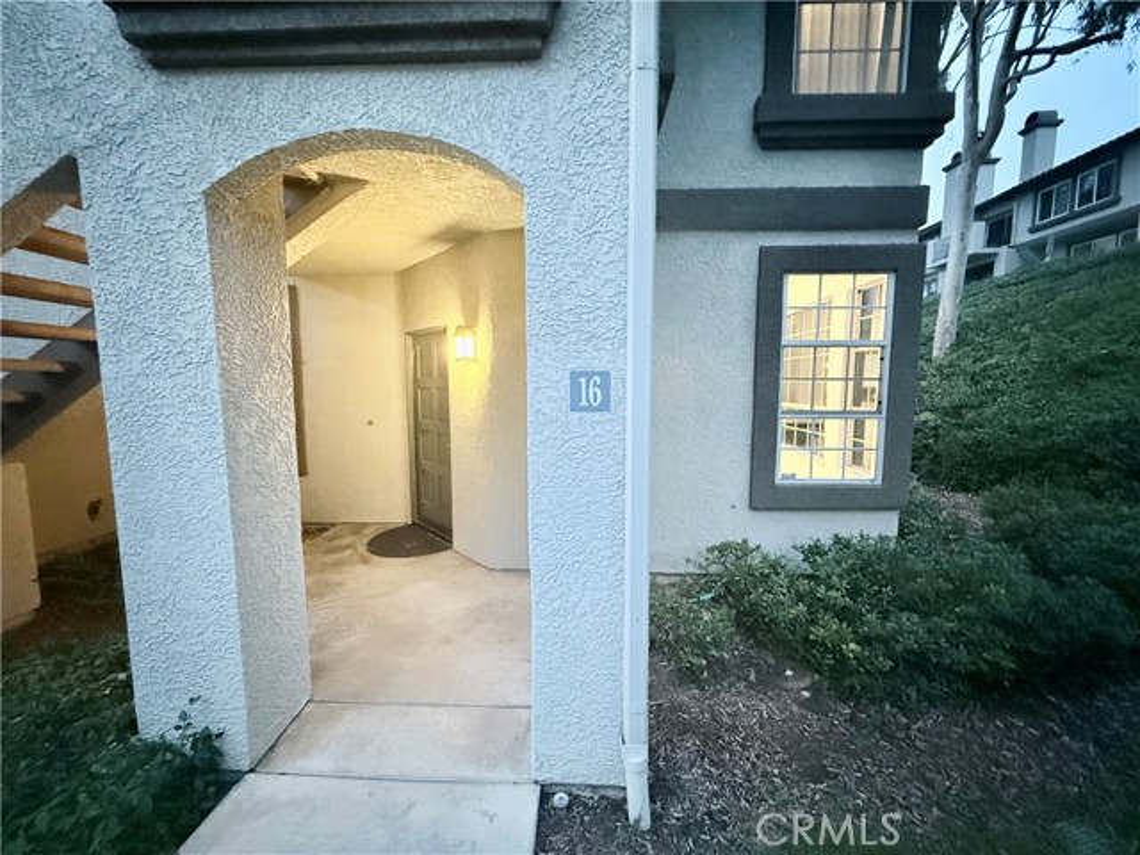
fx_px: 461
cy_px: 428
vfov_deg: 85.7
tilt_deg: -5.7
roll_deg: -0.1
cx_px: 570
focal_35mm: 14
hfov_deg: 102.1
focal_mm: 2.22
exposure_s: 1/40
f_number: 2.2
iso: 1250
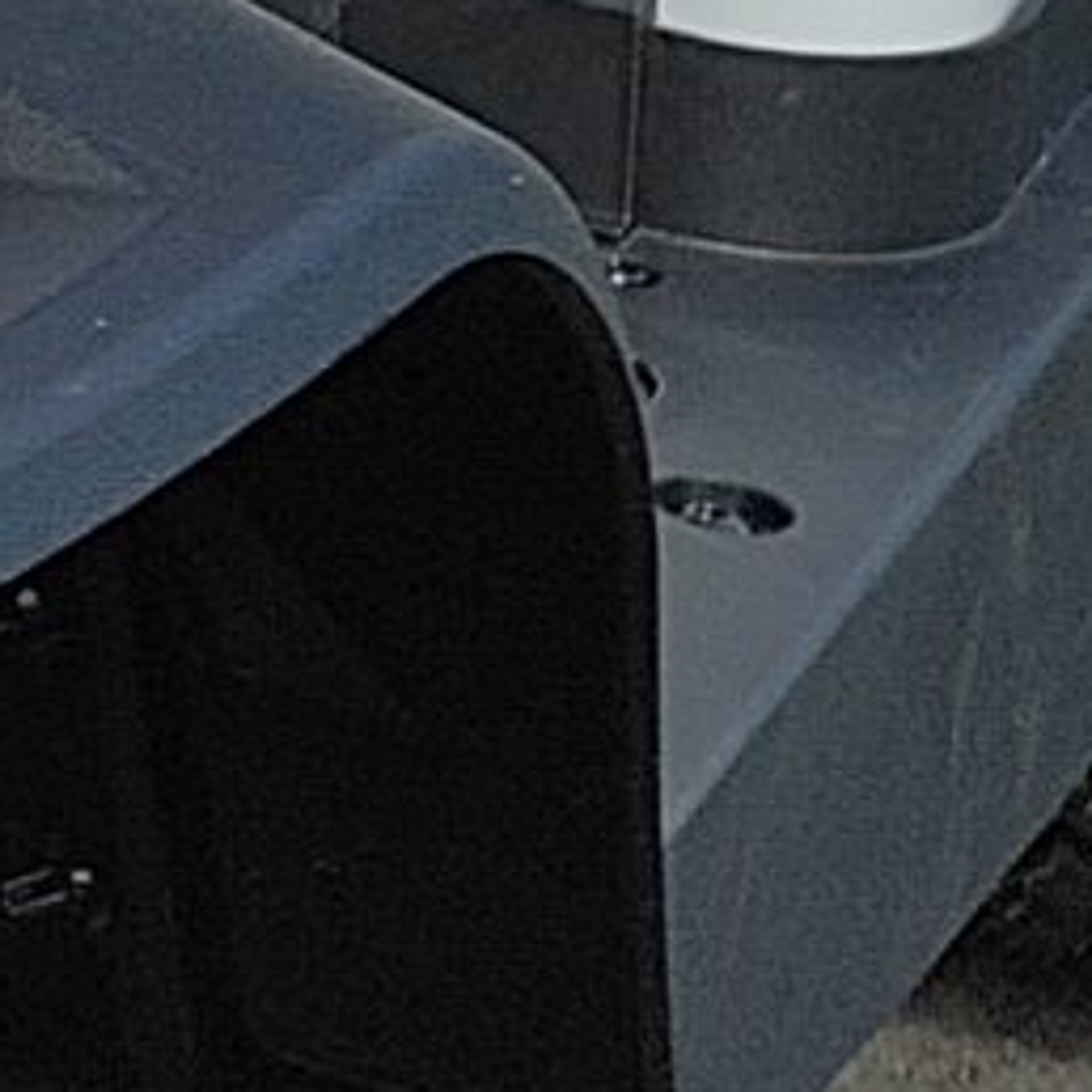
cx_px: -3729
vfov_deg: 7.6
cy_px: -449
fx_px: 8137
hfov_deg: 6.0
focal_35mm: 228
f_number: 1.8
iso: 50
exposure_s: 1/1667
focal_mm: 4.81
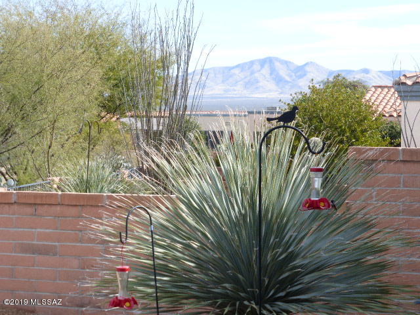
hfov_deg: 18.9
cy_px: 158
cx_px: 210
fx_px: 1262
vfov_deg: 14.2
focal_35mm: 104
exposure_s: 1/200
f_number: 5.3
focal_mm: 17.1
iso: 100
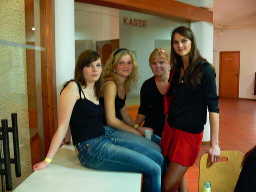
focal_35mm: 35
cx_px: 128
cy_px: 96
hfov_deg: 52.6
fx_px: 259
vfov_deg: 40.7
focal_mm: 7.4
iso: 200
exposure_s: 1/4
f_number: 2.8
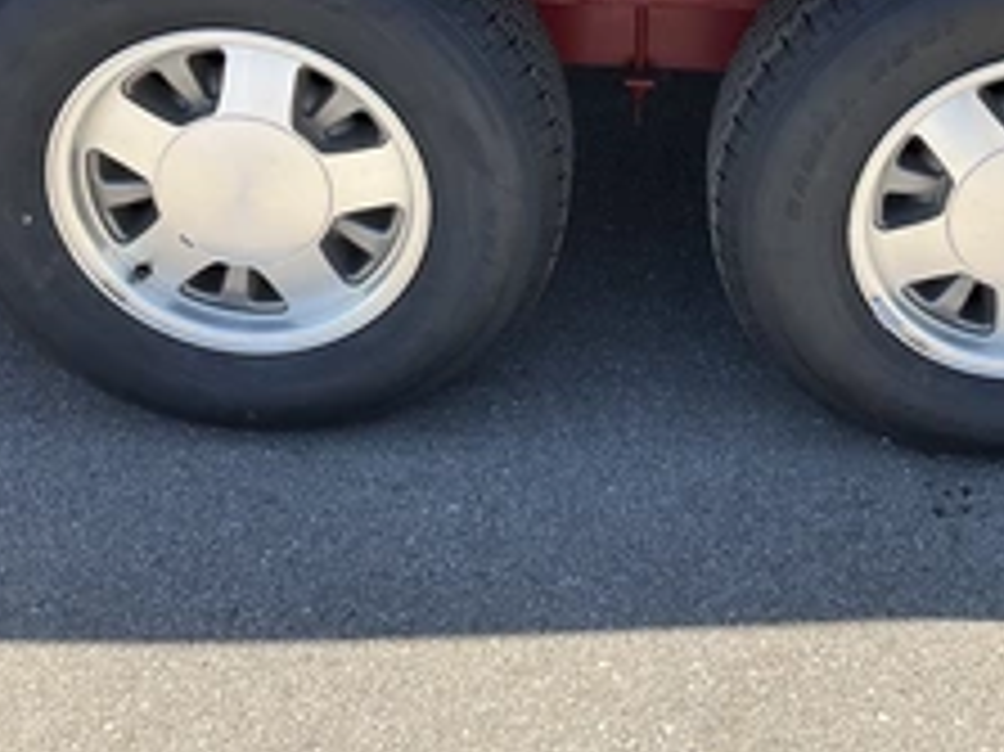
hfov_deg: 36.5
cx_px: 648
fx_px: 1507
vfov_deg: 27.4
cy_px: 144
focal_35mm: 52
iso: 25
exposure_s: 1/415
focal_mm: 3
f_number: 1.8
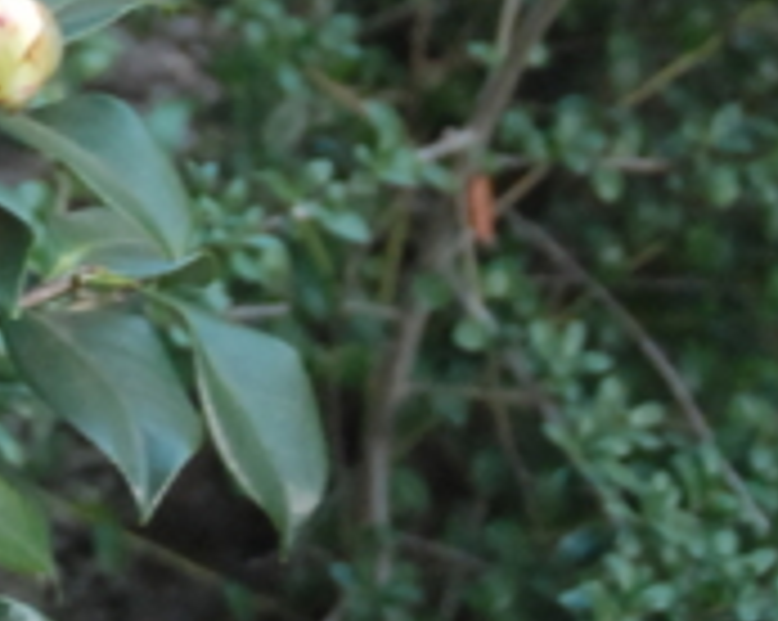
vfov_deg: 4.9
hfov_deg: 6.1
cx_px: -342
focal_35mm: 313
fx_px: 7199
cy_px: -50
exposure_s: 1/80
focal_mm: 48
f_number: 4.8
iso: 1600
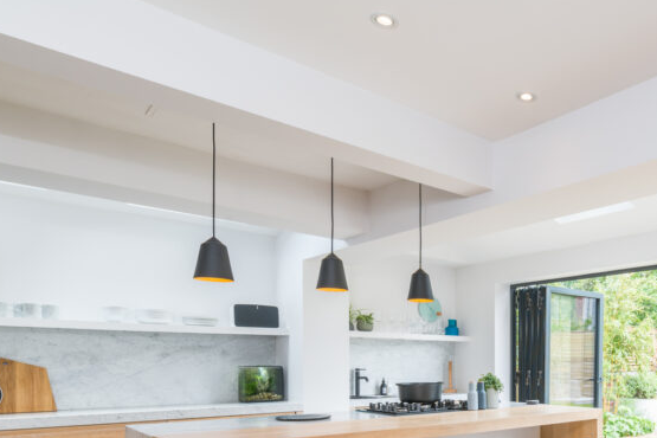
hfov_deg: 55.6
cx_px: 561
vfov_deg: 41.2
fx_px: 547
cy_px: 368
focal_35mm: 30
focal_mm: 16
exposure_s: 1/8
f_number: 9
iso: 100
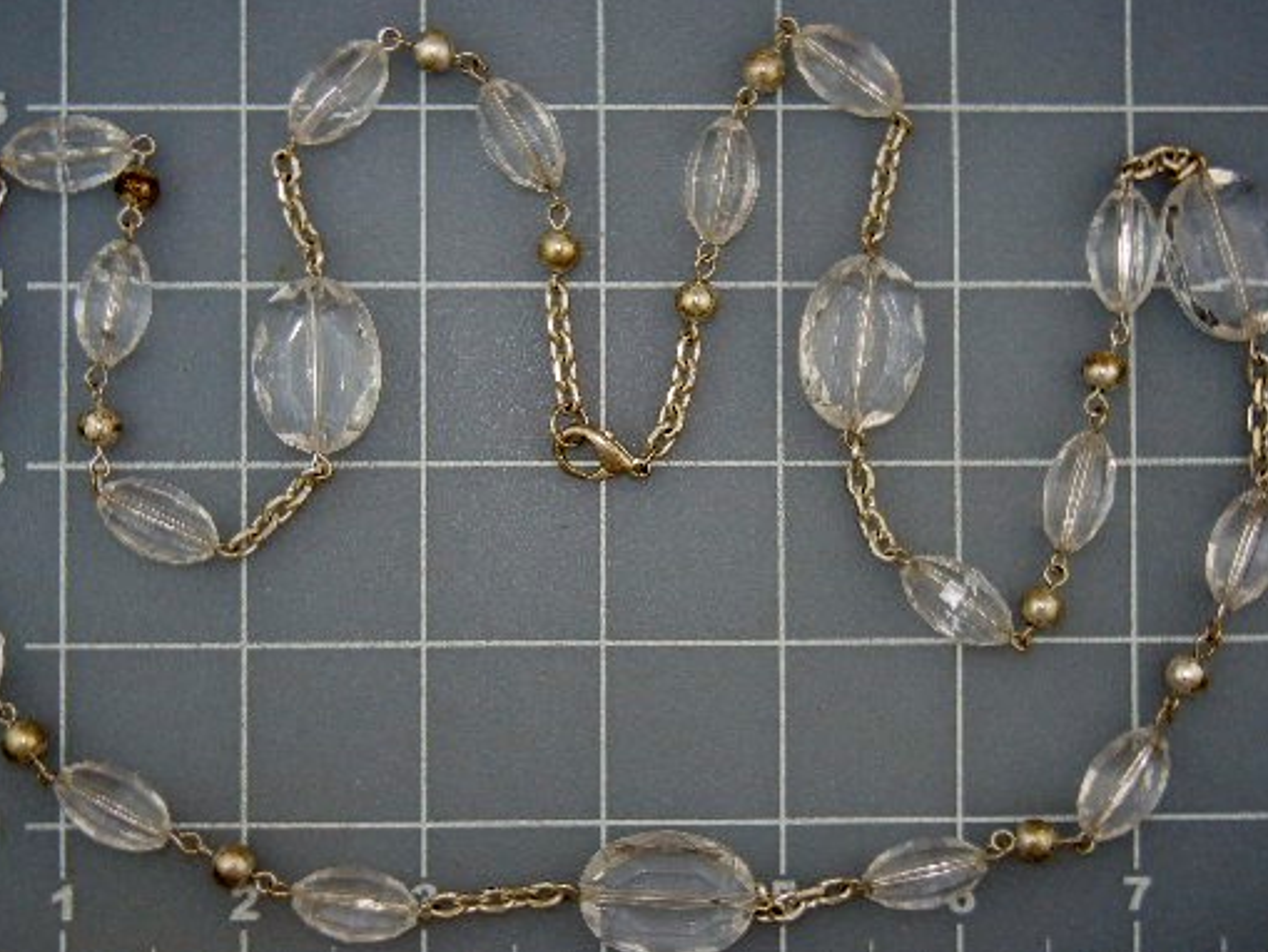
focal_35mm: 49
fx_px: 1795
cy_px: 471
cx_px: 615
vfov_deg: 29.7
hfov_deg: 38.9
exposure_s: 1/30.6
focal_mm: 7.1
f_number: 3.7
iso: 225
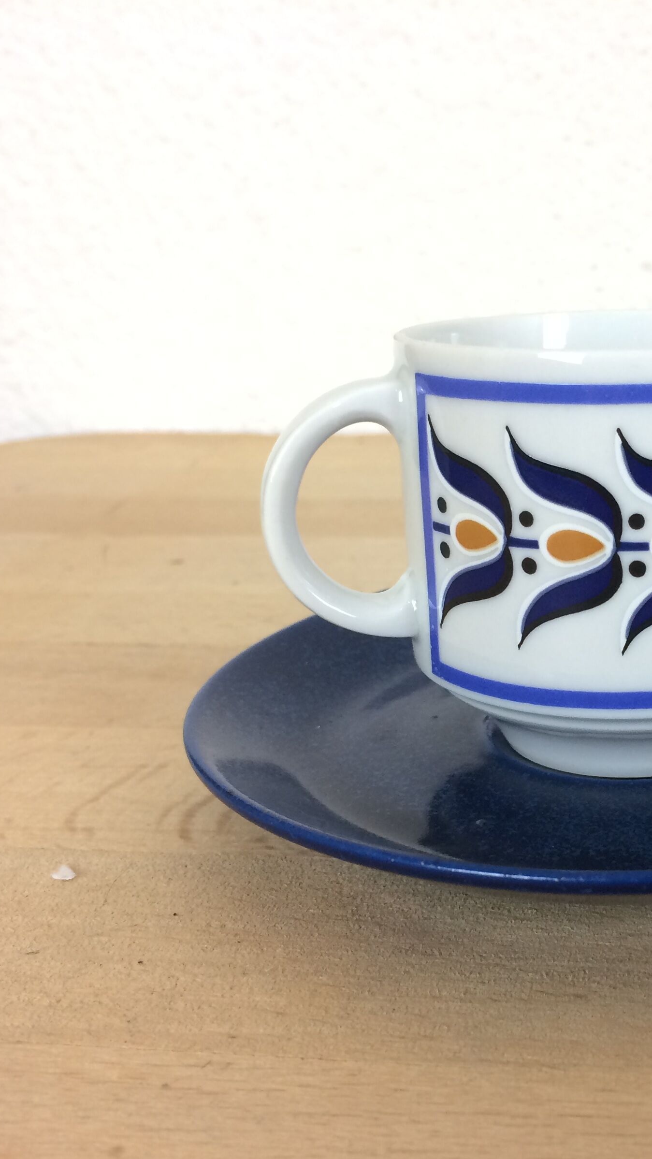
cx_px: 599
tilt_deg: -15.1
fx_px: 1322
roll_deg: +0.7
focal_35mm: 43
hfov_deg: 26.7
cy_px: 590
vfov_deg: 47.4
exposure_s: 1/33
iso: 40
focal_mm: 4.15
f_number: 2.2
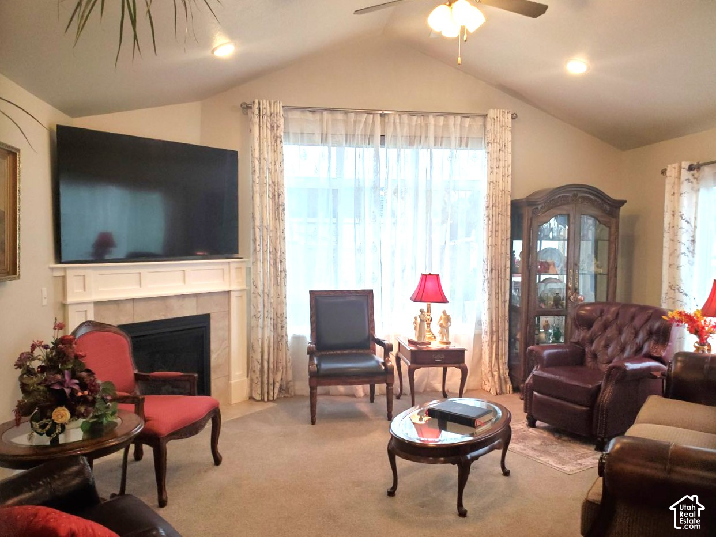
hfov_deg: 67.3
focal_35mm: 26
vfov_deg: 53.1
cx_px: 358
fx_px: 538
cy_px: 268
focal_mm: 4.3
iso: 200
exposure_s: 1/120
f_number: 2.4
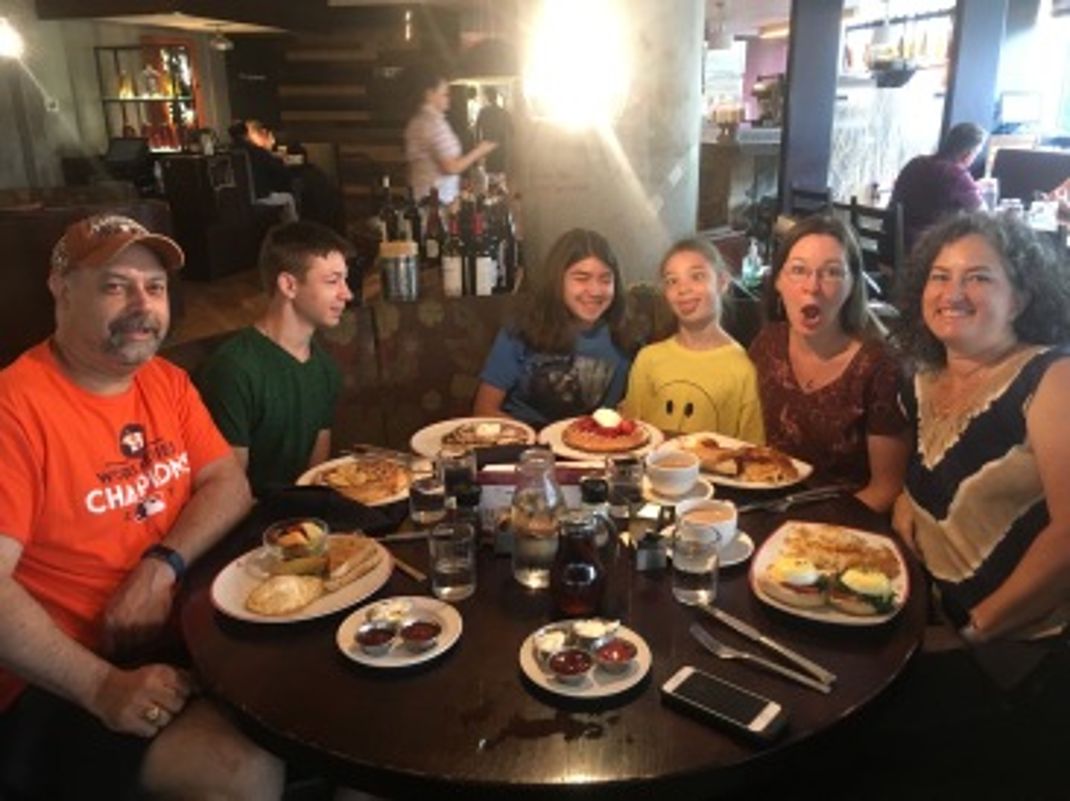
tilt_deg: -17.9
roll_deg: +0.8
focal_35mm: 29
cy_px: 400
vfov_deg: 48.2
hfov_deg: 61.7
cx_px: 535
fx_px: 896
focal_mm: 4.15
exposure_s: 1/17
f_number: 2.2
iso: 200
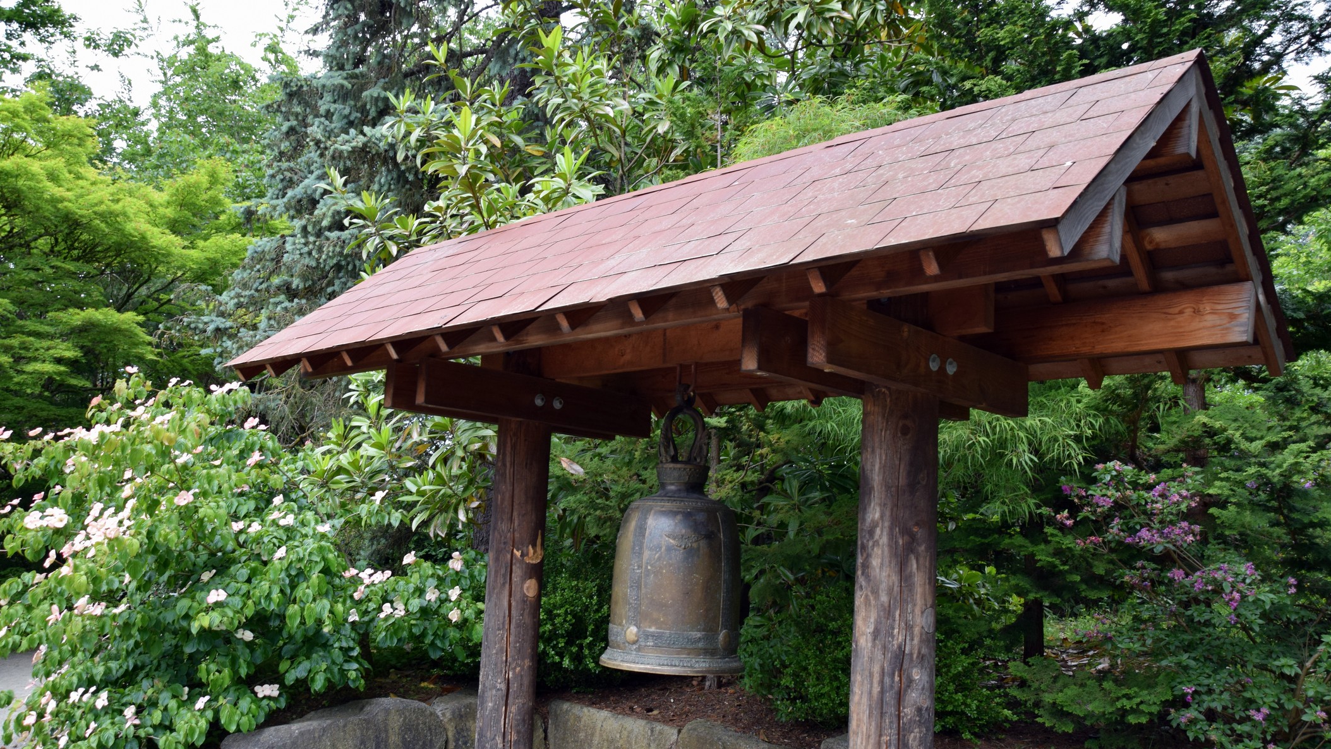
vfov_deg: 40.1
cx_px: 682
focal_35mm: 29
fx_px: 1023
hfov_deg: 66.1
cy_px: 415
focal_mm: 18
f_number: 6.3
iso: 400
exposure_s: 1/160
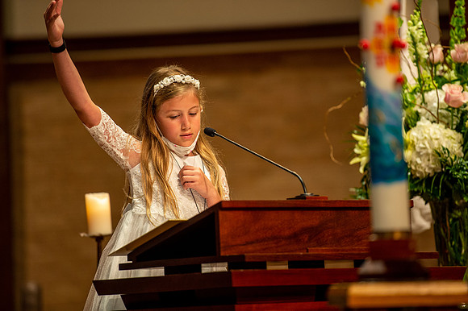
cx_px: 234
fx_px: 2598
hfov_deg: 10.3
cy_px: 156
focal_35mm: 200
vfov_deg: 6.9
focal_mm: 200
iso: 1600
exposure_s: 1/100
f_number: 2.8
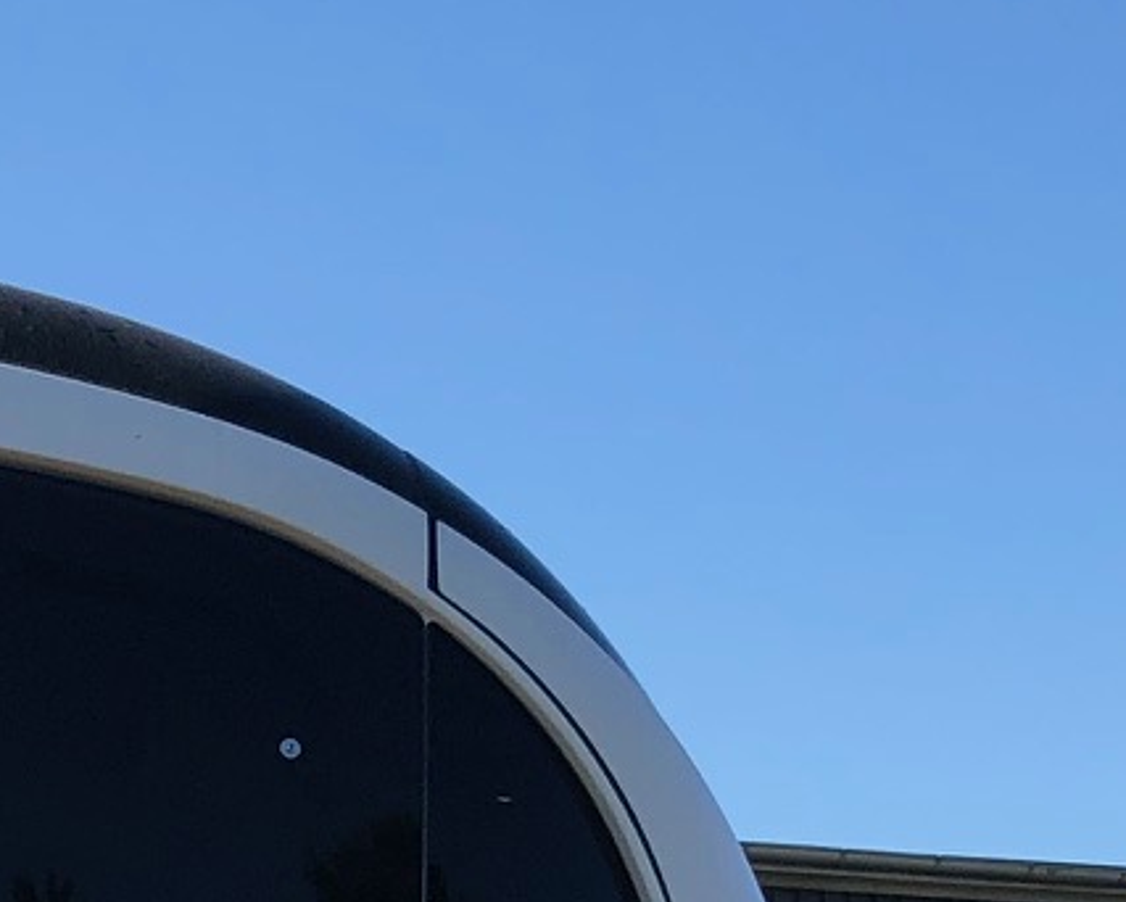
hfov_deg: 13.8
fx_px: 4301
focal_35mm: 129
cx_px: -696
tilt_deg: -0.5
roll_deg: -2.0
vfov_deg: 11.2
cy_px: 1553
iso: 20
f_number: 1.8
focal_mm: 3.99
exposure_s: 1/1429
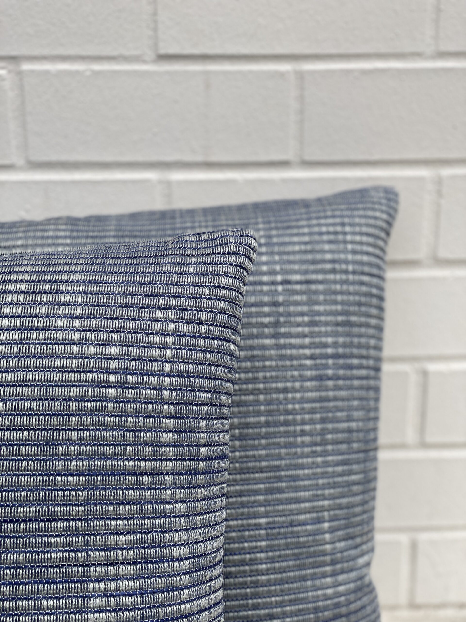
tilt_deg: -17.6
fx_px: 933
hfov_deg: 28.0
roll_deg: +0.4
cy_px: 311
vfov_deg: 36.8
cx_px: 233
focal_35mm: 52
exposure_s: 1/424
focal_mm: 6
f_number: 2
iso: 20
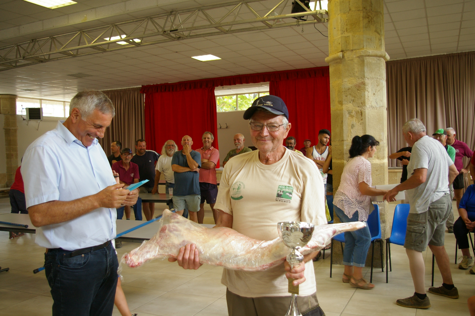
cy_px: 158
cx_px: 238
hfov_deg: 55.1
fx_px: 455
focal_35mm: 34
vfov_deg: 38.3
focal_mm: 23
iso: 400
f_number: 4.5
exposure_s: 1/90
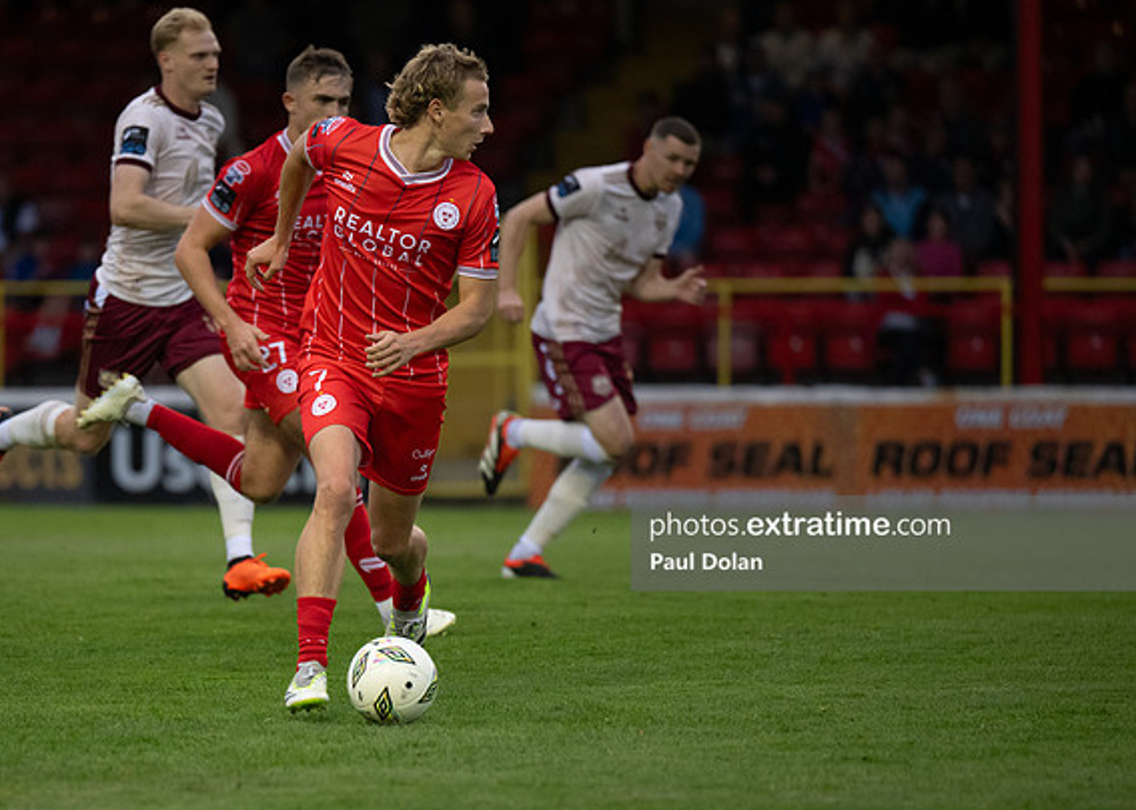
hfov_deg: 6.1
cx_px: 325
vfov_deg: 4.4
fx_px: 10638
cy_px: 564
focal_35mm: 330
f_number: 2.8
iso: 2000
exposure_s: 1/1600
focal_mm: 200
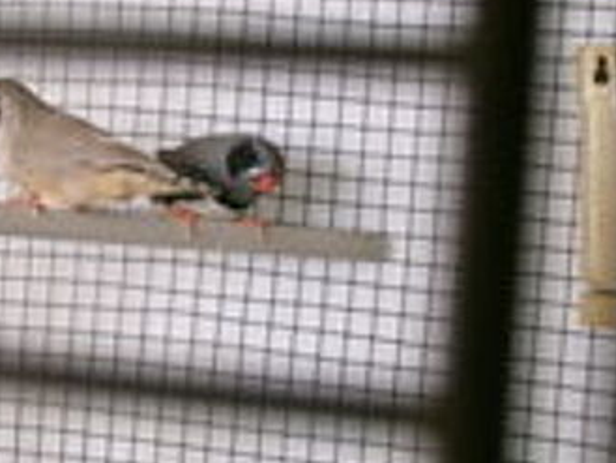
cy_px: 204
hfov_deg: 27.7
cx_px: 230
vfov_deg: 21.0
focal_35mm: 70
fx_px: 1246
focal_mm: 8.5
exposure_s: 1/8
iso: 800
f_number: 4.2
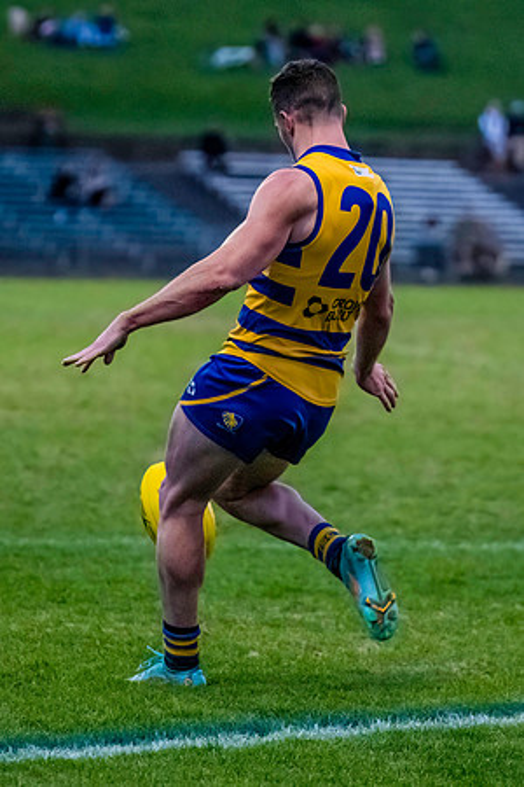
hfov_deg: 4.8
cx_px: 286
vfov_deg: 7.2
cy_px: 392
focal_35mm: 284
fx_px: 6205
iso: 10000
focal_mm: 170
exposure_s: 1/1600
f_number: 4
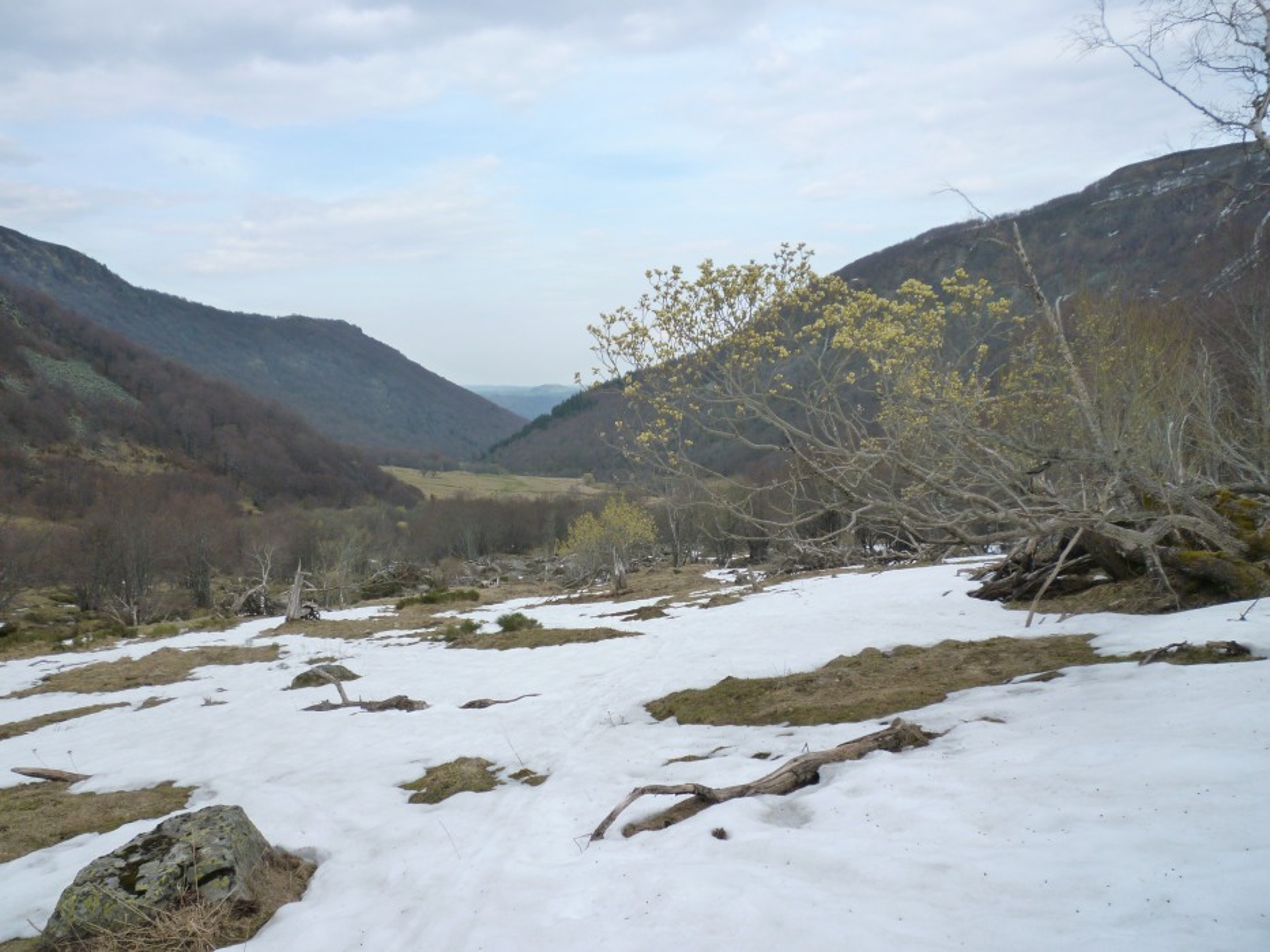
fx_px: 1064
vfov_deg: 48.2
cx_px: 635
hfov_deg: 61.7
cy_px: 476
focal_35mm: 29
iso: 125
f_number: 3.3
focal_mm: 5.2
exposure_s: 1/500
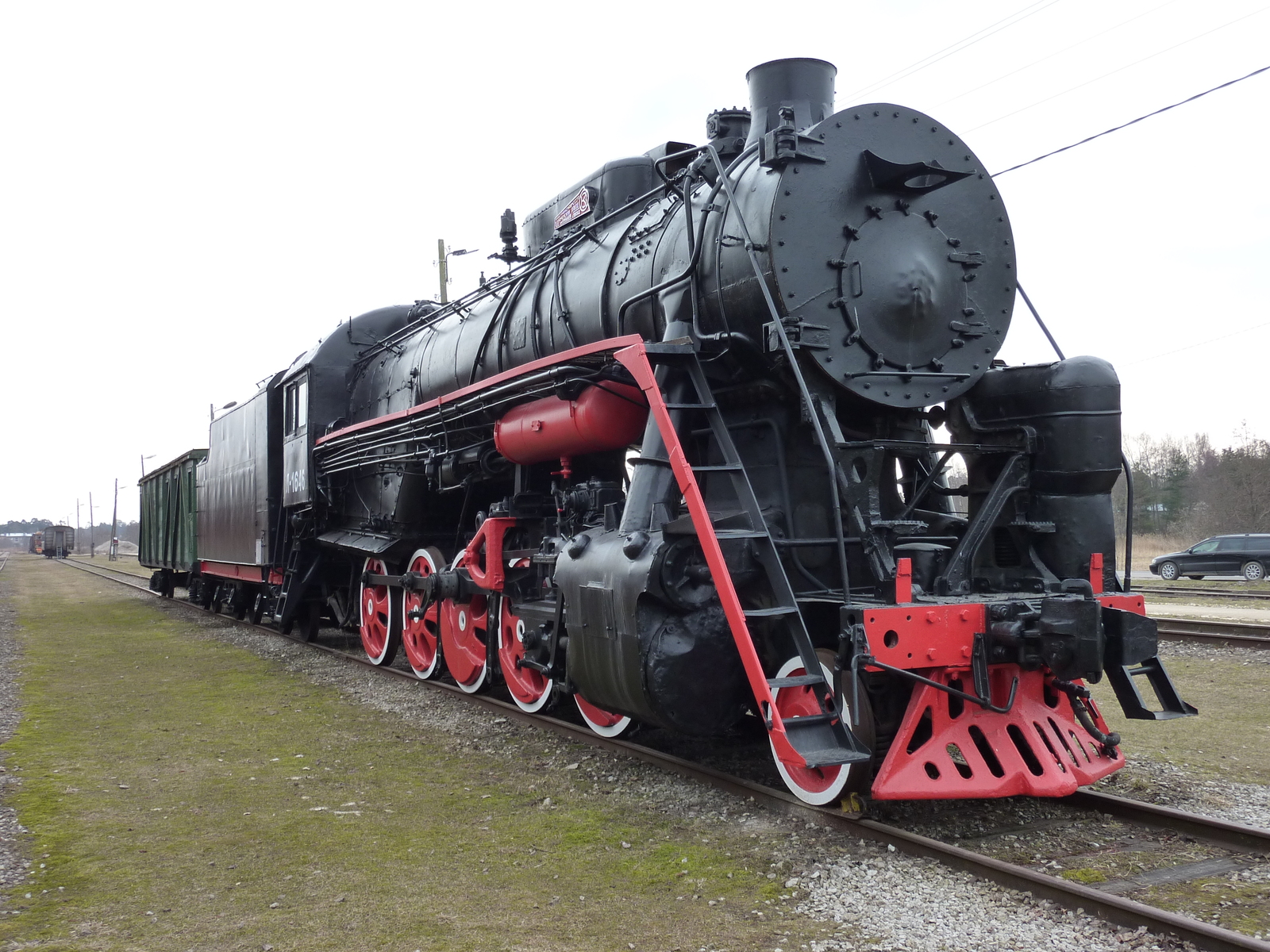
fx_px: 1174
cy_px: 476
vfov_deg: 44.2
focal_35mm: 32
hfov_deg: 56.8
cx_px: 635
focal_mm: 5.3
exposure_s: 1/250
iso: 125
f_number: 4
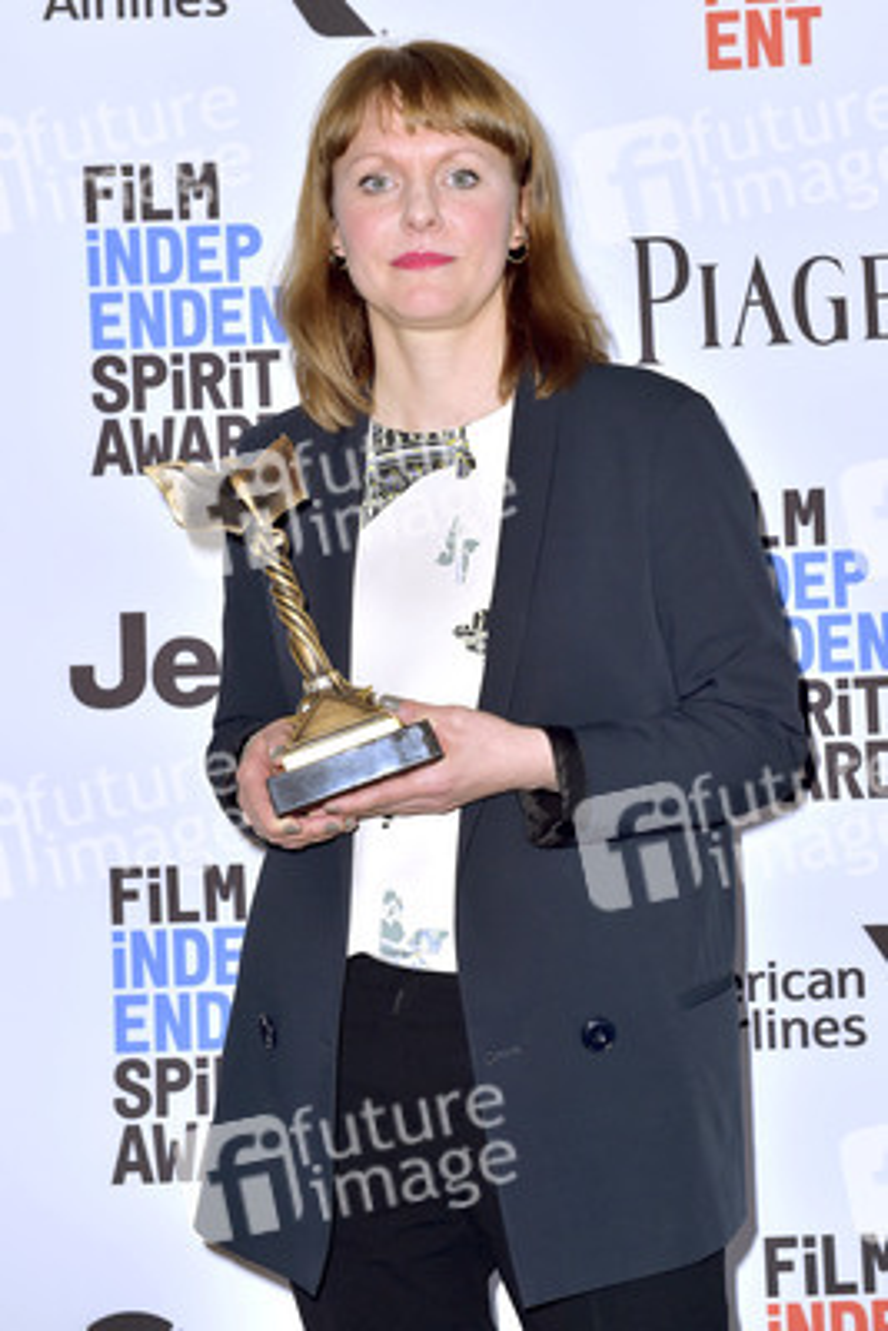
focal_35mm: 70
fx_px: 2588
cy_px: 666
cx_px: 444
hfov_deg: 19.5
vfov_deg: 28.8
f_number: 6.3
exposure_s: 1/320
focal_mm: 70
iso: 500
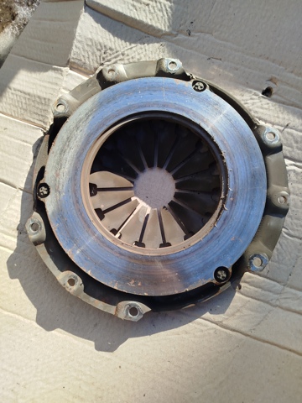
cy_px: 202
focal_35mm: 24
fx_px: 279
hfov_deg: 56.8
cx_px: 151
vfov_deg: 71.6
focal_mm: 5.31
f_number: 1.7
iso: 50
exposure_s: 1/395
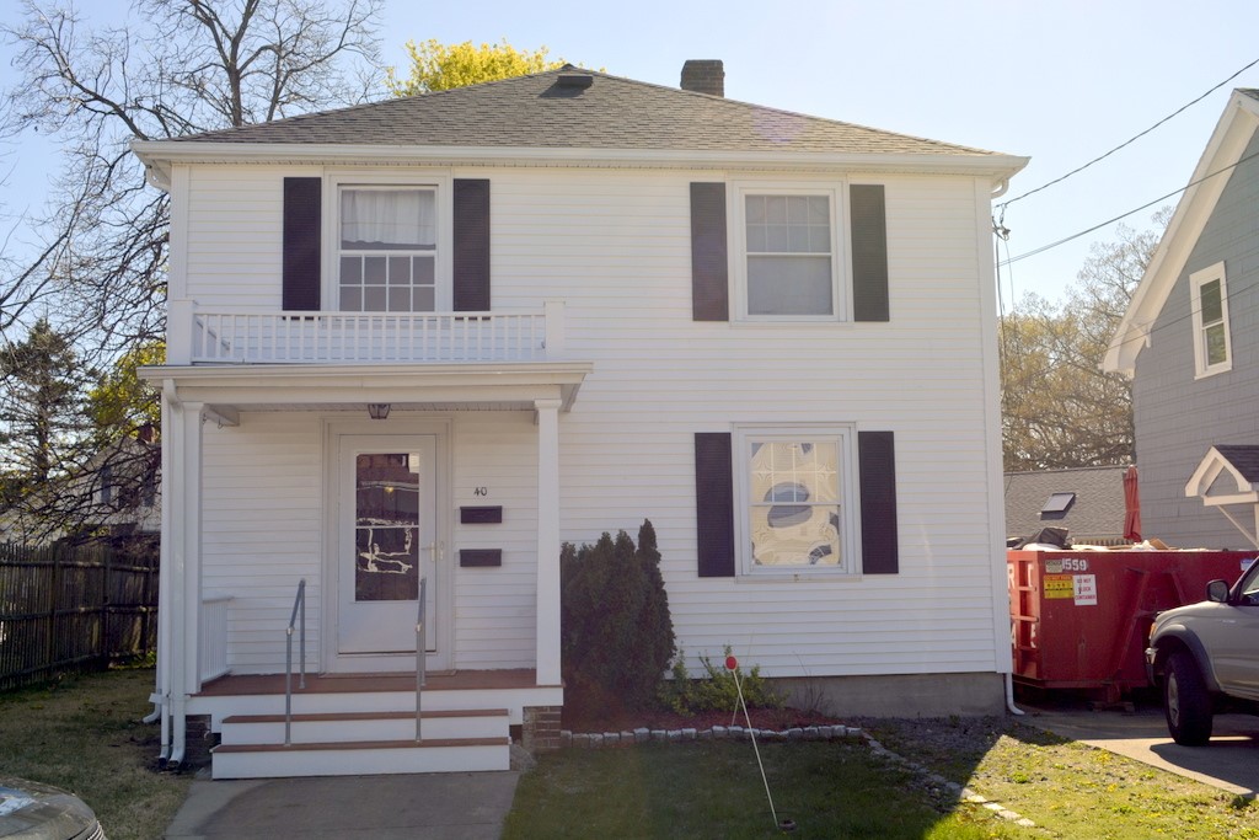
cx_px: 630
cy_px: 420
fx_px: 1259
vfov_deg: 36.9
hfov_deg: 53.1
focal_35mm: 36
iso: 100
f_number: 9
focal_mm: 24
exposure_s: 1/200
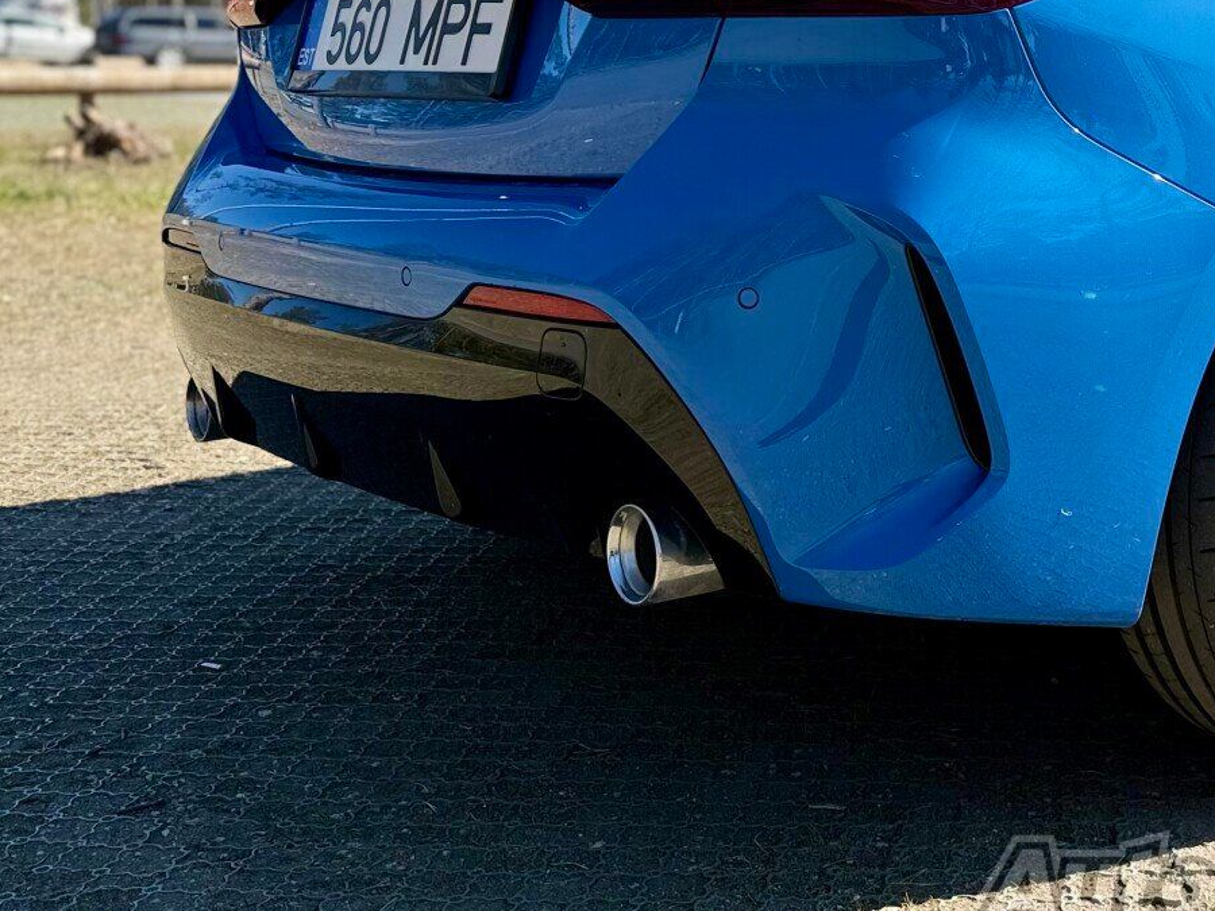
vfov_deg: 27.0
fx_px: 1825
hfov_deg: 33.5
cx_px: 1227
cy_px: 82
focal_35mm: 52
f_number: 1.78
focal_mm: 6.76
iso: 80
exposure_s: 1/2611
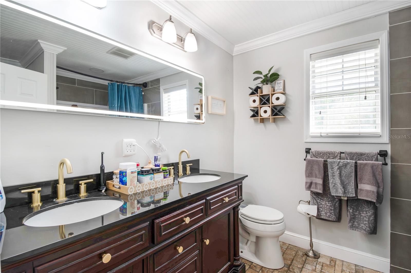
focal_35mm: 15
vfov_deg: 77.3
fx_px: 171
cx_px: 206
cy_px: 136
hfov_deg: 100.4
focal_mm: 10
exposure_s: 1/80
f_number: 9
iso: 250
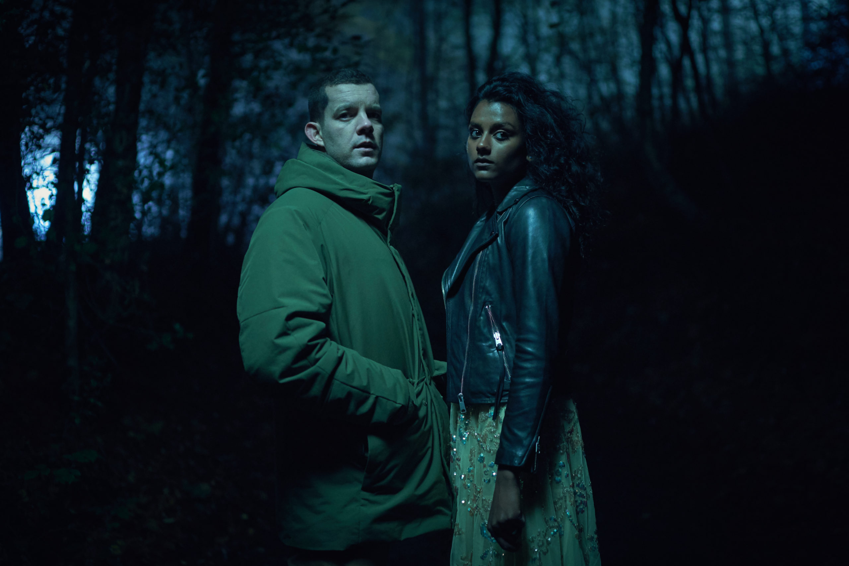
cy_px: 283
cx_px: 424
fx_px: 825
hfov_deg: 54.4
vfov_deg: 37.9
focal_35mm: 35
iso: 4000
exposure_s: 1/100
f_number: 1.4
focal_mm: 35
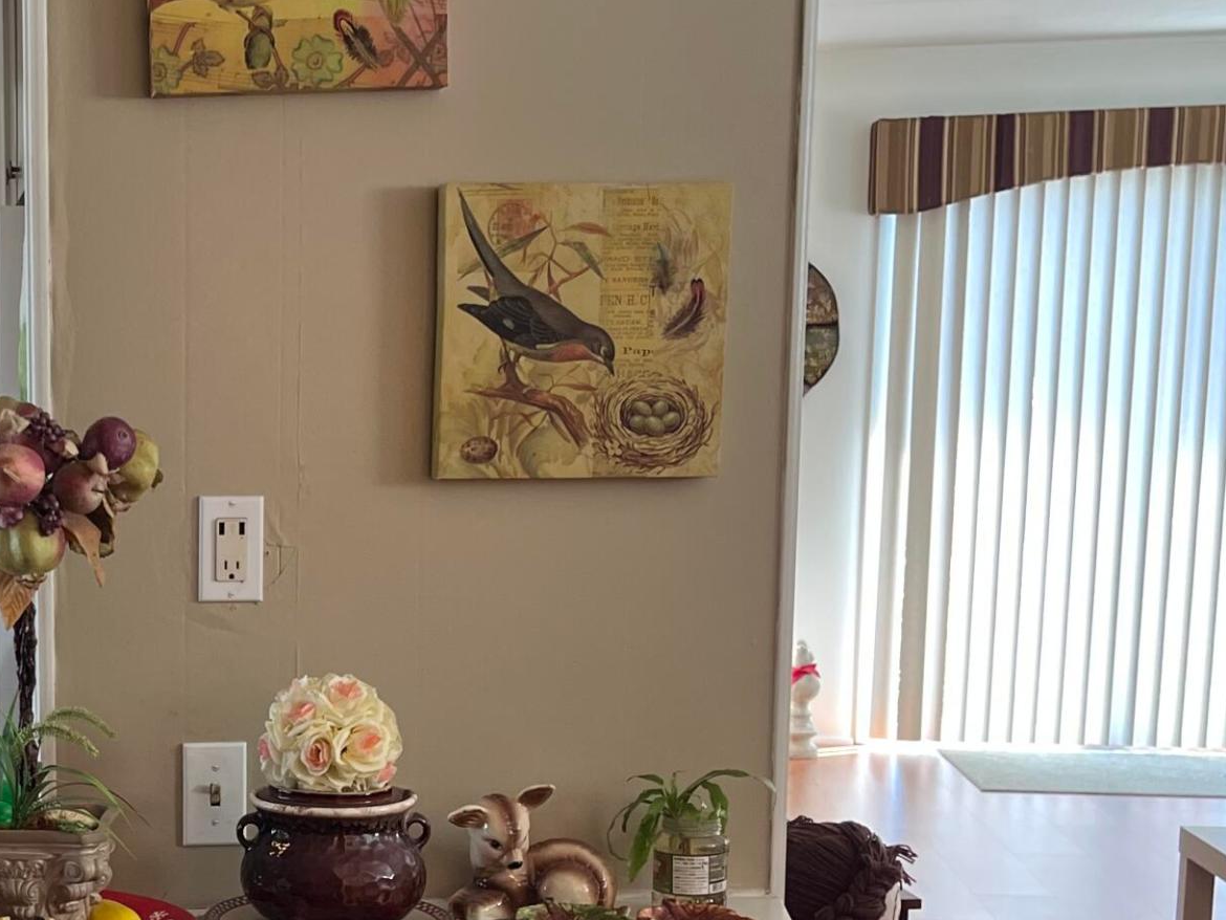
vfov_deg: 22.6
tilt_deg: -8.0
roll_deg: -0.6
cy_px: 727
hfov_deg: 28.8
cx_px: 70
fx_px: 2267
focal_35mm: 64
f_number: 1.6
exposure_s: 1/60
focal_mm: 5.1
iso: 64
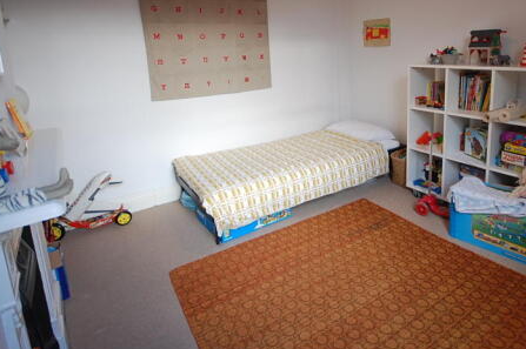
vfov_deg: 55.8
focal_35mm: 22
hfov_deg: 77.2
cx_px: 329
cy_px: 114
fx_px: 321
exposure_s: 1/50
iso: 400
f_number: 4
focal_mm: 10
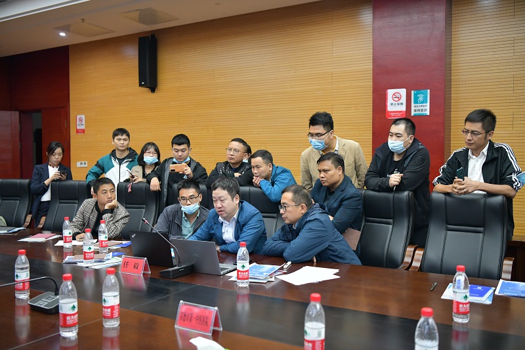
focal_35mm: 34
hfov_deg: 55.8
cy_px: 175
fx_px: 496
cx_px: 262
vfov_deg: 38.9
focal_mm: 34
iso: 2500
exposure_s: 1/160
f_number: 2.8
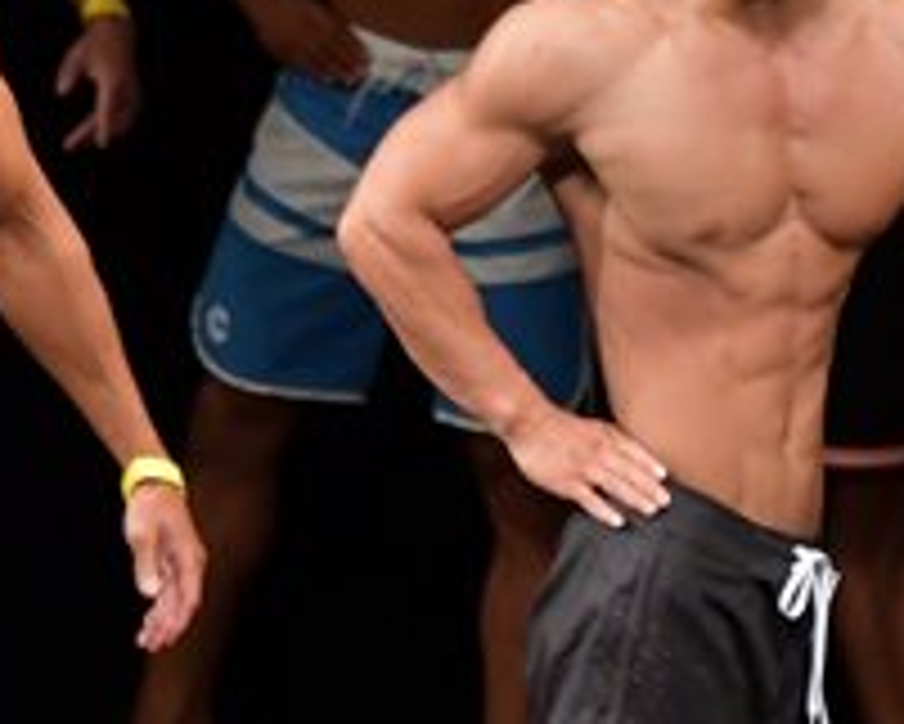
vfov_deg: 1.6
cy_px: 625
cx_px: 1046
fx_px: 26125
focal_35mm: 976
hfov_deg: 2.0
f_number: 5.6
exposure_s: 1/400
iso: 3200
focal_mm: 180
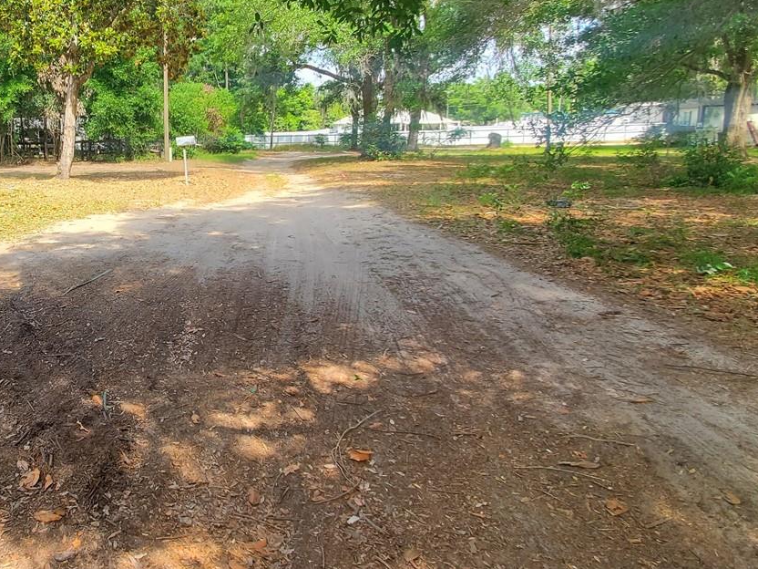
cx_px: 135
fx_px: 547
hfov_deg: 62.5
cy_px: 222
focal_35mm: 25
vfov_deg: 54.4
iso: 50
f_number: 2.2
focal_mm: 1.8
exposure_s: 1/233
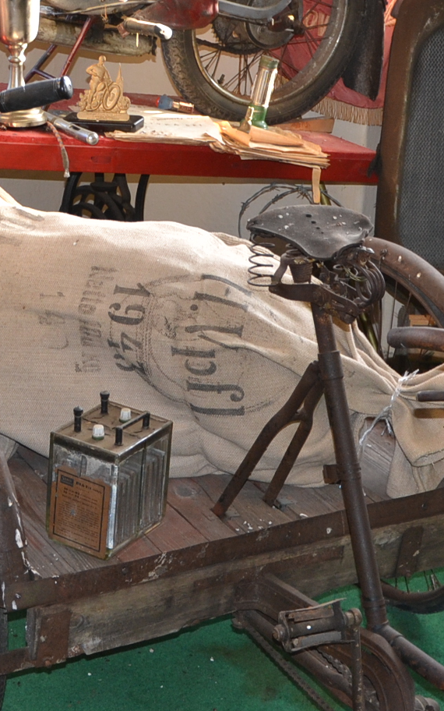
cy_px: 114
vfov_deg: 23.9
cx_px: 90
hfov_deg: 15.3
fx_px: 1646
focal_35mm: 85
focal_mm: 22
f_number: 4
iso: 400
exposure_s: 1/80
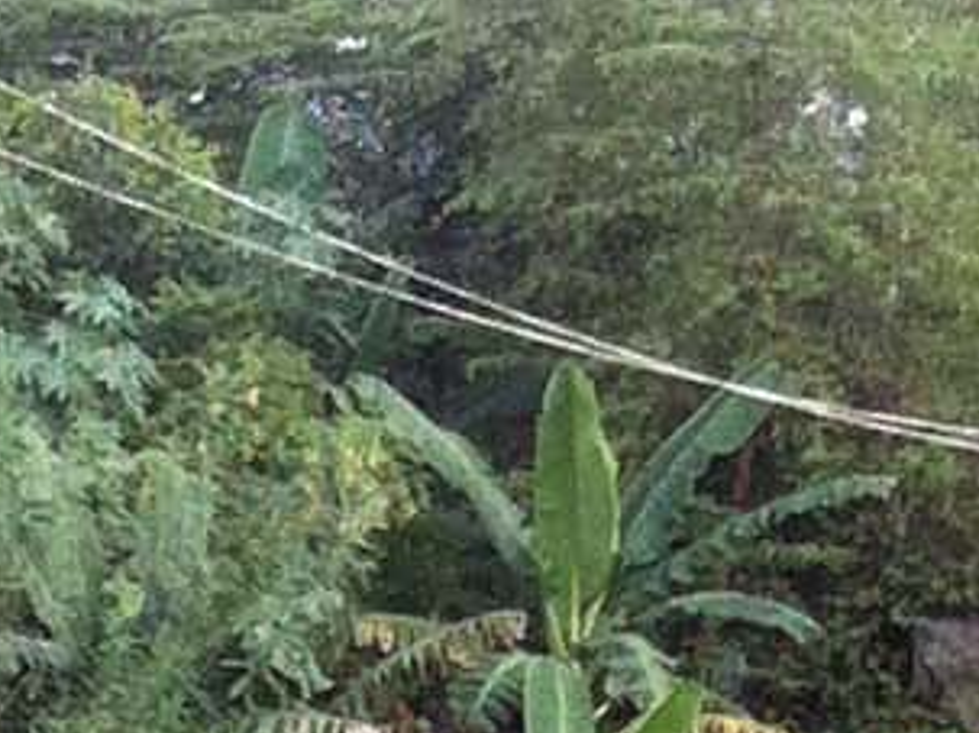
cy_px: 3355
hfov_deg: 6.6
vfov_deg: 4.4
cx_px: -181
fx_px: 8453
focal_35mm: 299
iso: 80
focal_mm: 3.85
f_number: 2.8
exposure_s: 1/120
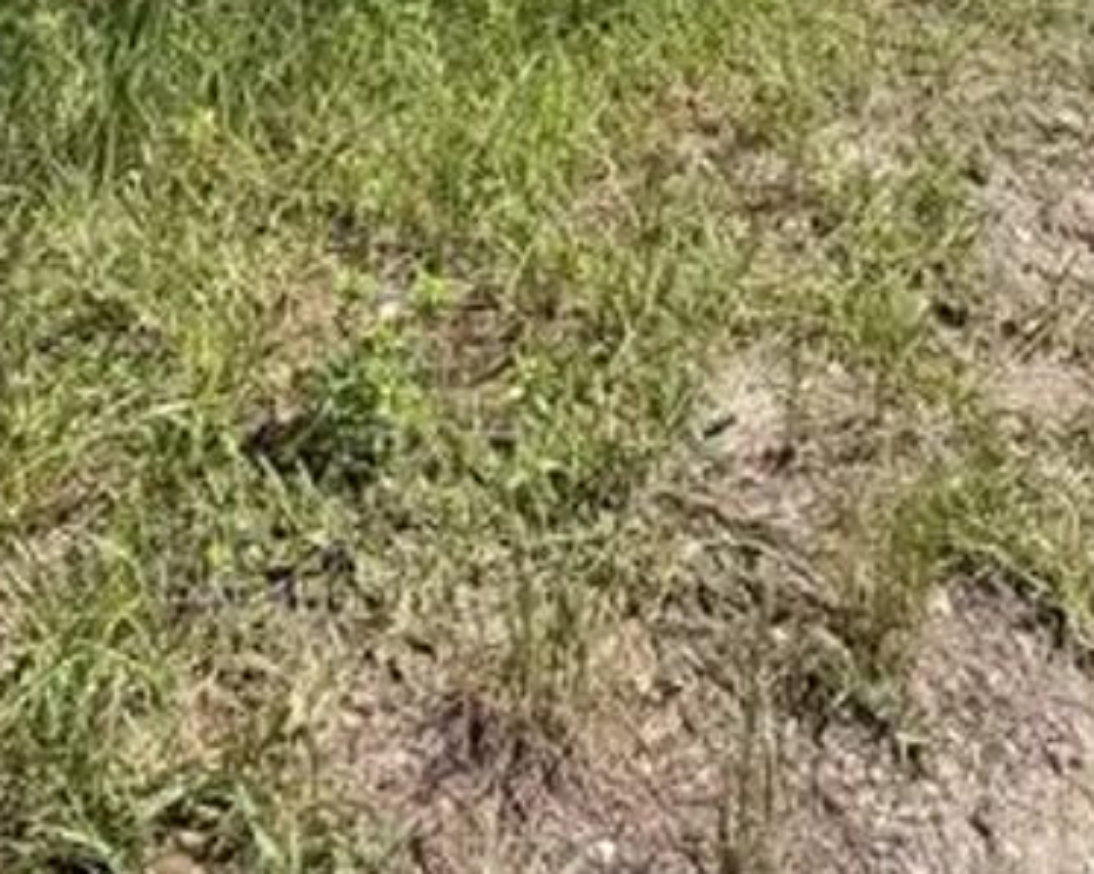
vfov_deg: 20.7
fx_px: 1618
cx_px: 707
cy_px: -708
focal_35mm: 50
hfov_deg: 37.1
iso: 20
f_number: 2.2
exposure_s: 1/799
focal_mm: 2.22
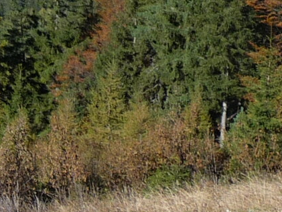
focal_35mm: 171
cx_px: -243
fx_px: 1393
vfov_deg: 8.2
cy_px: -223
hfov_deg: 10.8
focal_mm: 5
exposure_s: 1/800
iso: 100
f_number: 3.4
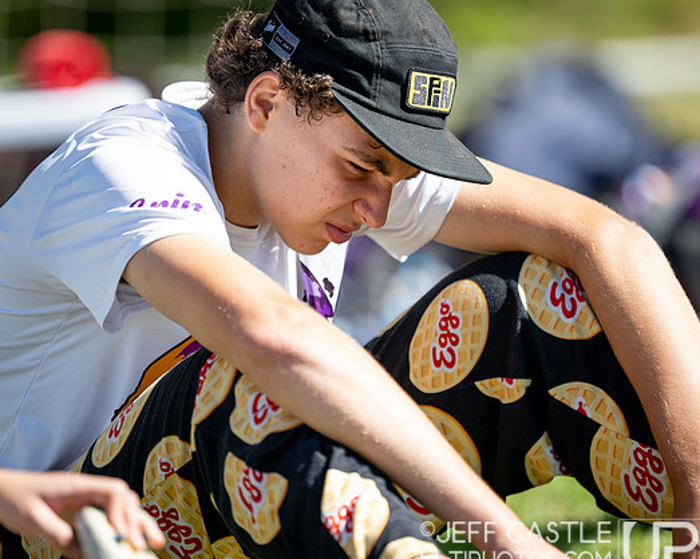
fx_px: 10044
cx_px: 384
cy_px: 286
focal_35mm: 485
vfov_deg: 3.2
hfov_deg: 4.0
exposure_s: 1/2000
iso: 250
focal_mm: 400
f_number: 2.8
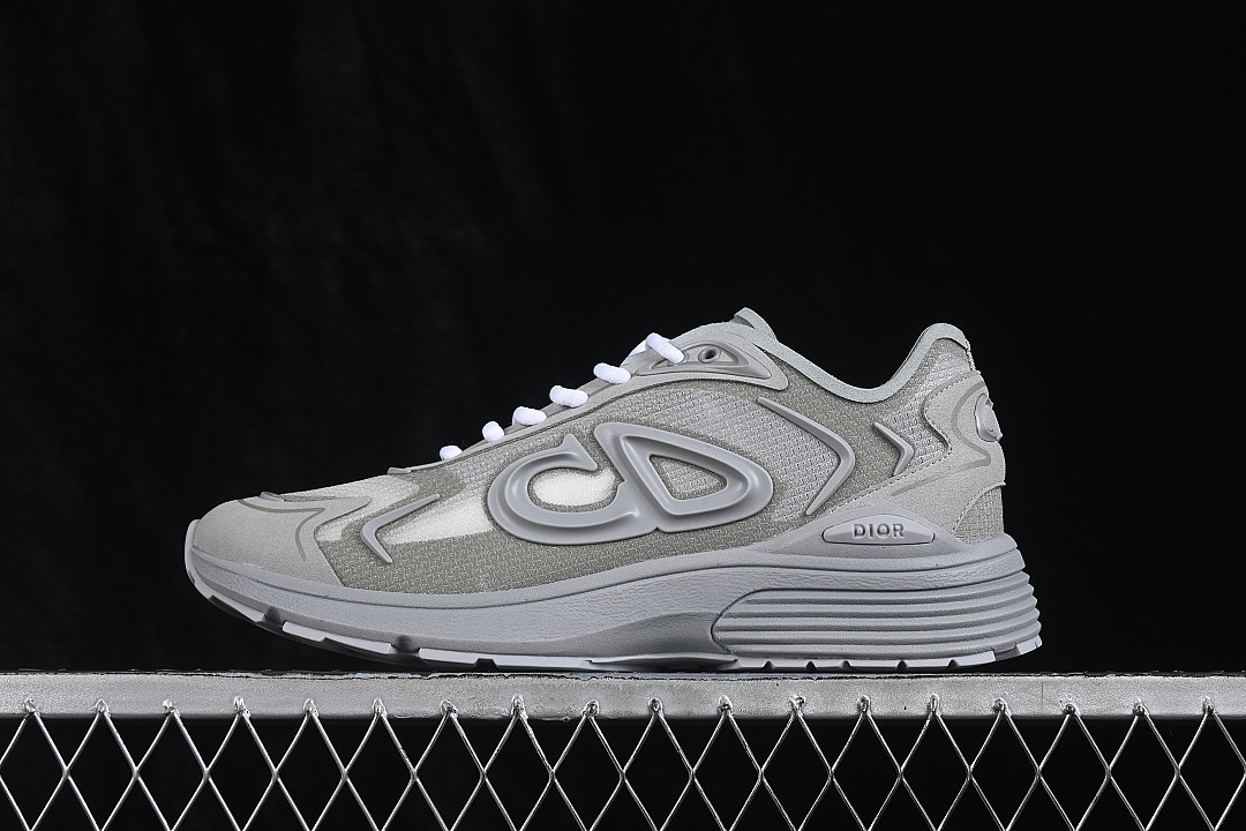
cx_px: 623
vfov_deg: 18.2
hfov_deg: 27.0
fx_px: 2596
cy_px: 416
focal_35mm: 75
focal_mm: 50
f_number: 8
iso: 160
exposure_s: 1/80
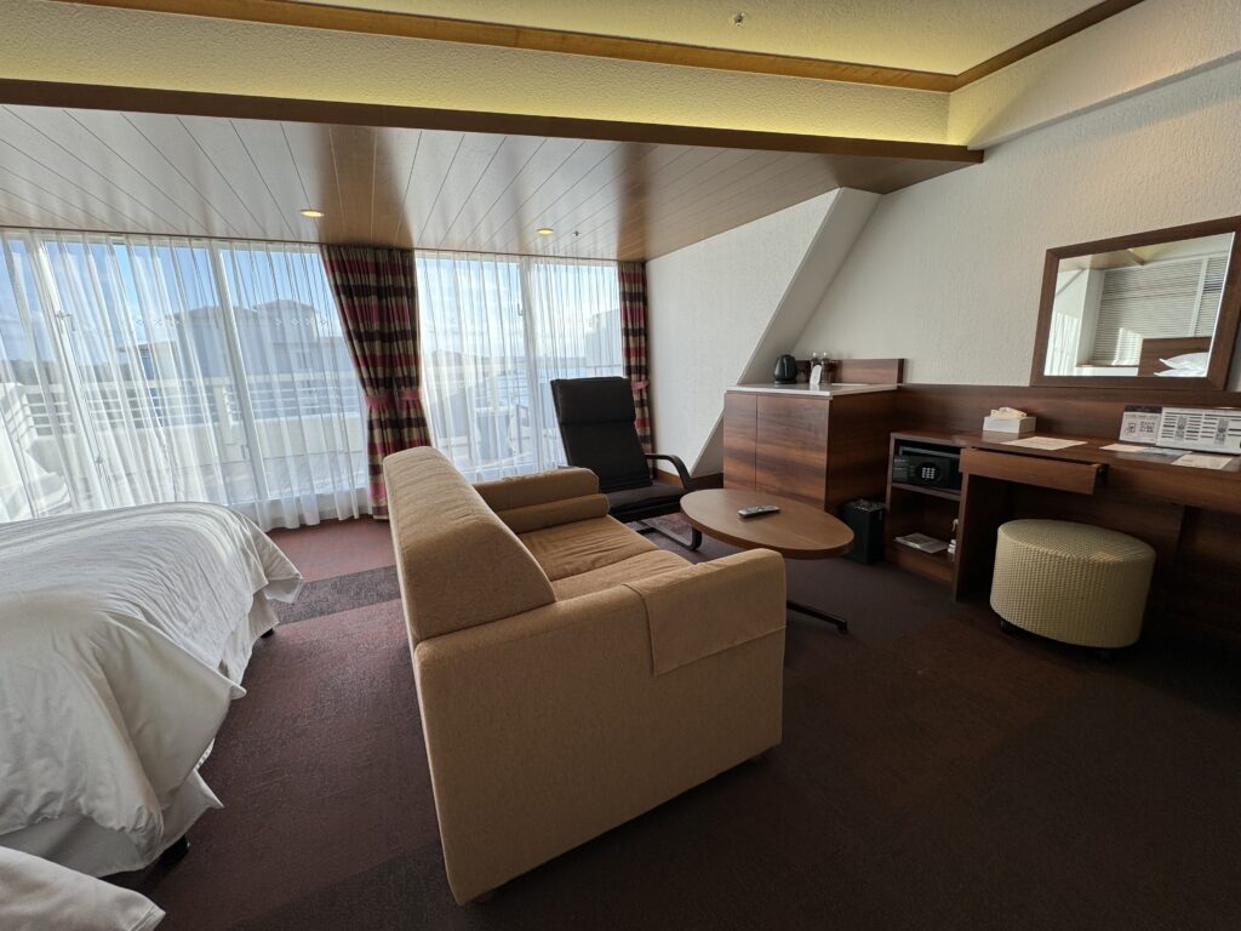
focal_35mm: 14
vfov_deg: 85.7
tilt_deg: -12.2
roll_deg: +1.7
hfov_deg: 102.1
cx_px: 620
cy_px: 466
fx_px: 502
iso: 40
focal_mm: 2.22
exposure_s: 1/140
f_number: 2.2
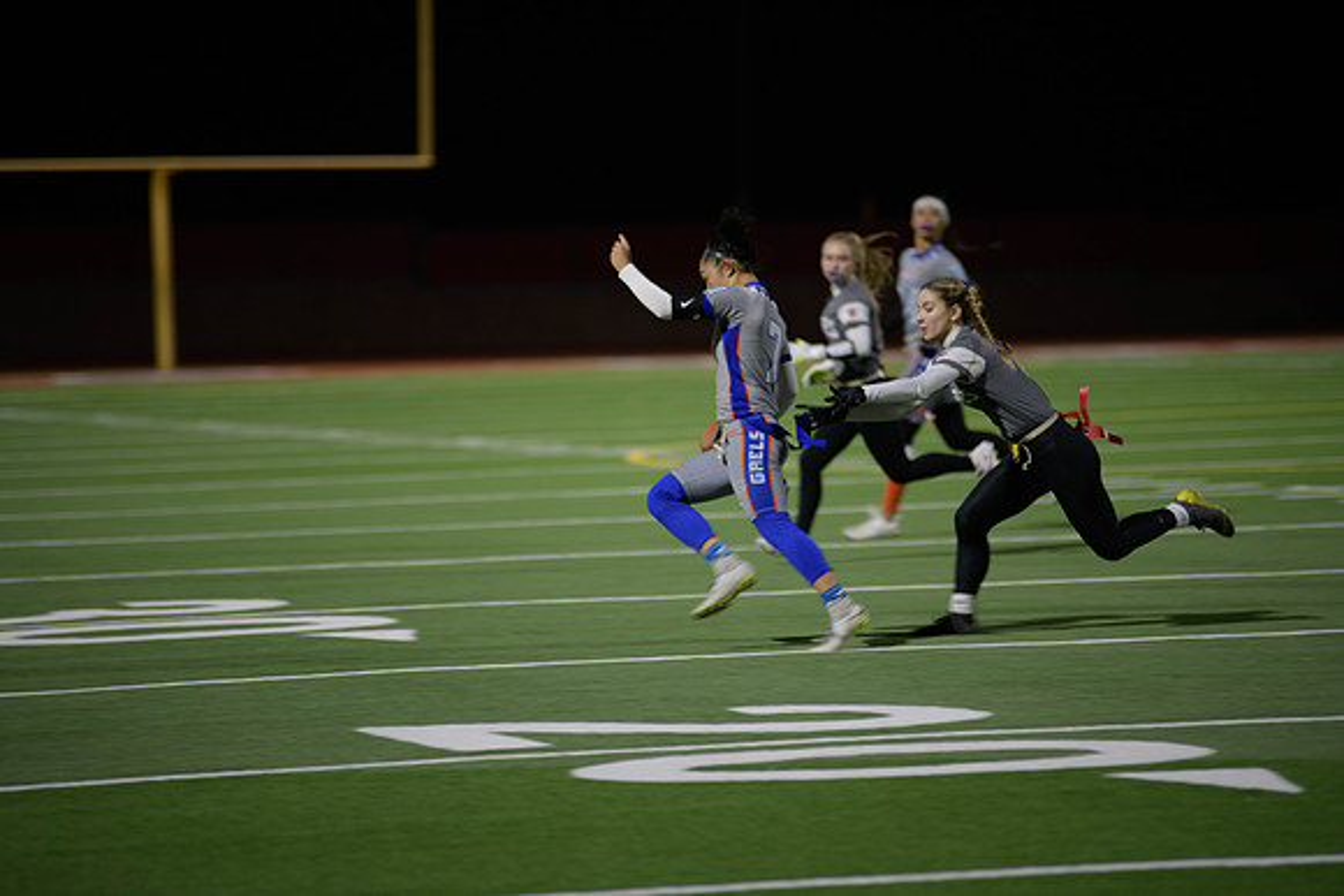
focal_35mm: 200
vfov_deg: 6.9
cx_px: 672
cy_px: 448
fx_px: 7468
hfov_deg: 10.3
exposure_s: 1/200
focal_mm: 200
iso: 640
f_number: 2.8
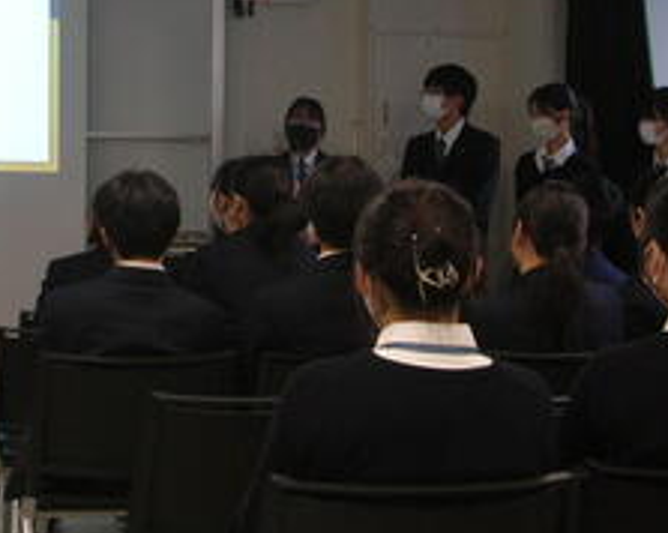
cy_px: 126
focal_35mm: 114
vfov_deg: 13.5
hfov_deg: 16.9
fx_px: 2252
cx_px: 249
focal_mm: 10.9
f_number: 3.7
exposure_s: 1/10.7
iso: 50
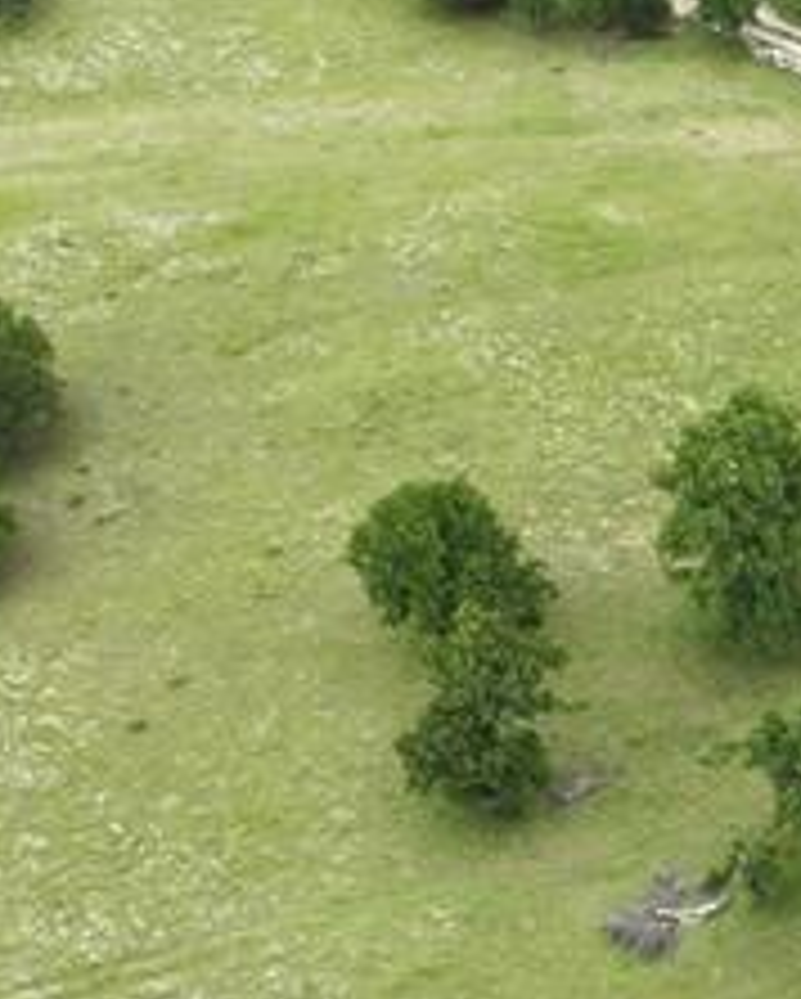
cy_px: 1431
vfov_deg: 16.4
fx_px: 3196
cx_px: 1472
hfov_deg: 12.9
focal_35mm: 108
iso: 100
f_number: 2.8
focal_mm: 12.29
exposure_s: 1/400
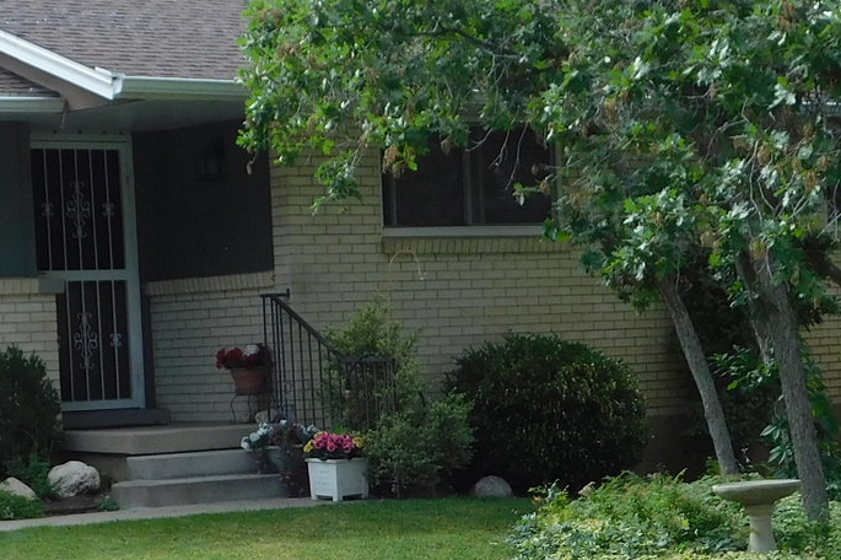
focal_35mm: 112
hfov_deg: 18.3
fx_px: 2615
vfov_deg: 12.1
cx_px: 425
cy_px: 587
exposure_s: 1/400
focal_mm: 6.3
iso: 125
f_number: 3.5
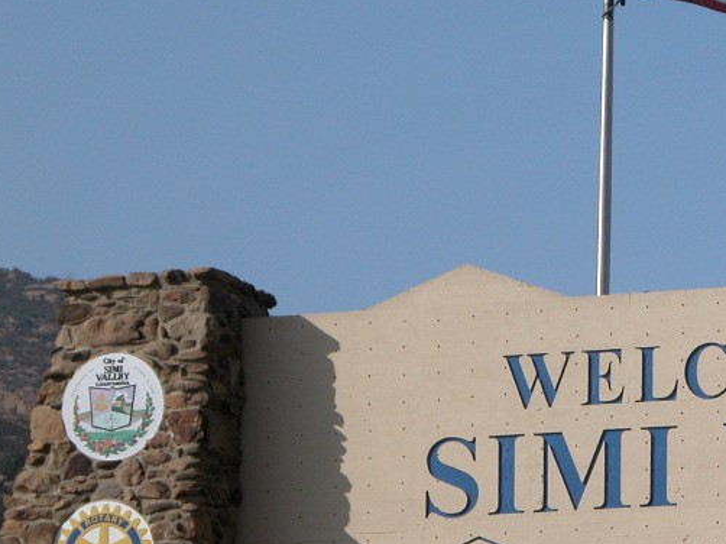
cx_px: 730
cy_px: 363
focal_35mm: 253
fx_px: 5304
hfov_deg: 7.8
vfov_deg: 5.9
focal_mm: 31.9
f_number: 6
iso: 100
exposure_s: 1/573
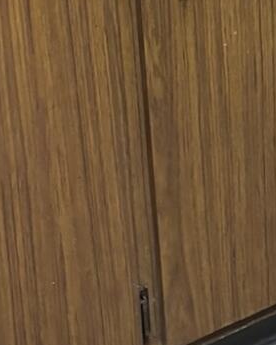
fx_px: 1501
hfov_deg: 10.0
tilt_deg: -14.7
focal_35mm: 147
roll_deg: +0.4
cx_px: 475
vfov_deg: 11.8
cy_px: -336
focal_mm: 5.96
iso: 250
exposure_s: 1/60
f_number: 1.6
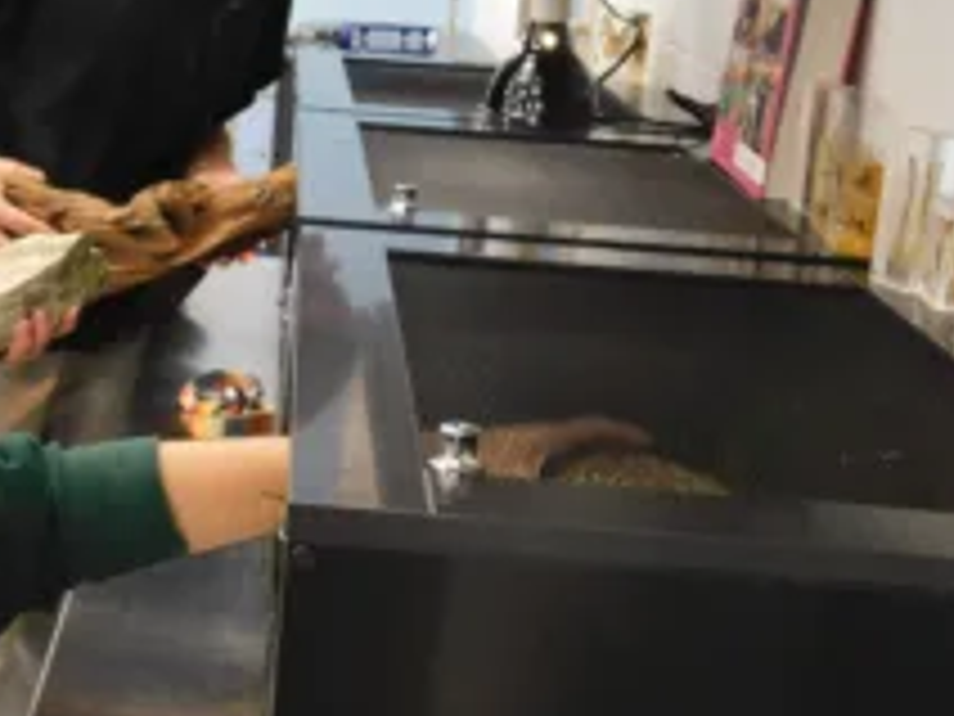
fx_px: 1874
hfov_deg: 28.2
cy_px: 189
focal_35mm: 68
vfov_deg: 21.5
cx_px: 243
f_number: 3.5
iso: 400
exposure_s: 1/20
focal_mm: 6.3
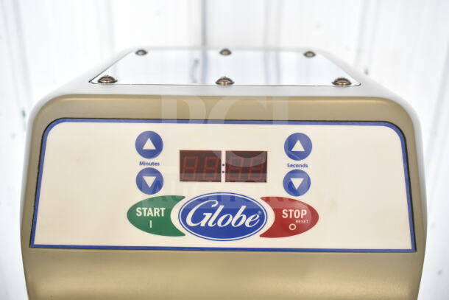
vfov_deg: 38.4
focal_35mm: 34
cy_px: 150
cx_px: 224
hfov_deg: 55.1
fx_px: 430
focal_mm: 23
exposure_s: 1/80
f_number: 4.5
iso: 1600
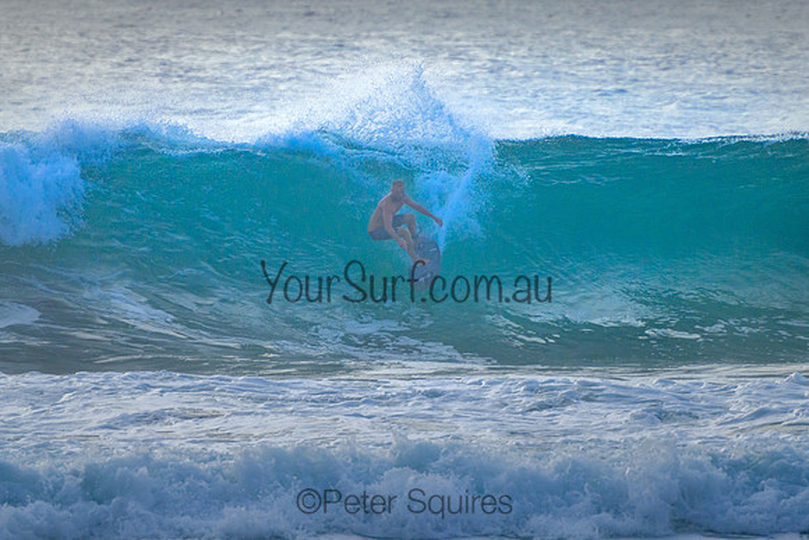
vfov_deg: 2.5
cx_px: 425
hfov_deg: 3.7
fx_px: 12358
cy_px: 178
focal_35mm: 550
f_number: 5.6
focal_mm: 400
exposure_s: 1/2000
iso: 1250
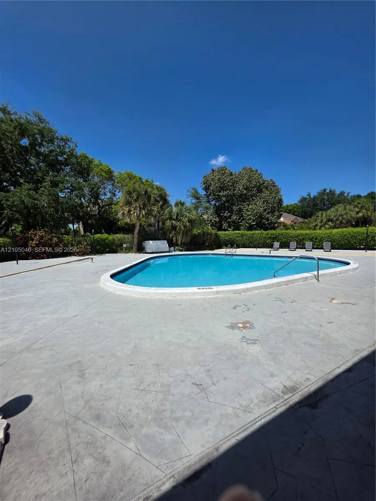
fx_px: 188
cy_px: 250
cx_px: 188
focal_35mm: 13
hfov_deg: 89.9
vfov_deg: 106.2
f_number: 1.9
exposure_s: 1/3647
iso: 40
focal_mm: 2.2
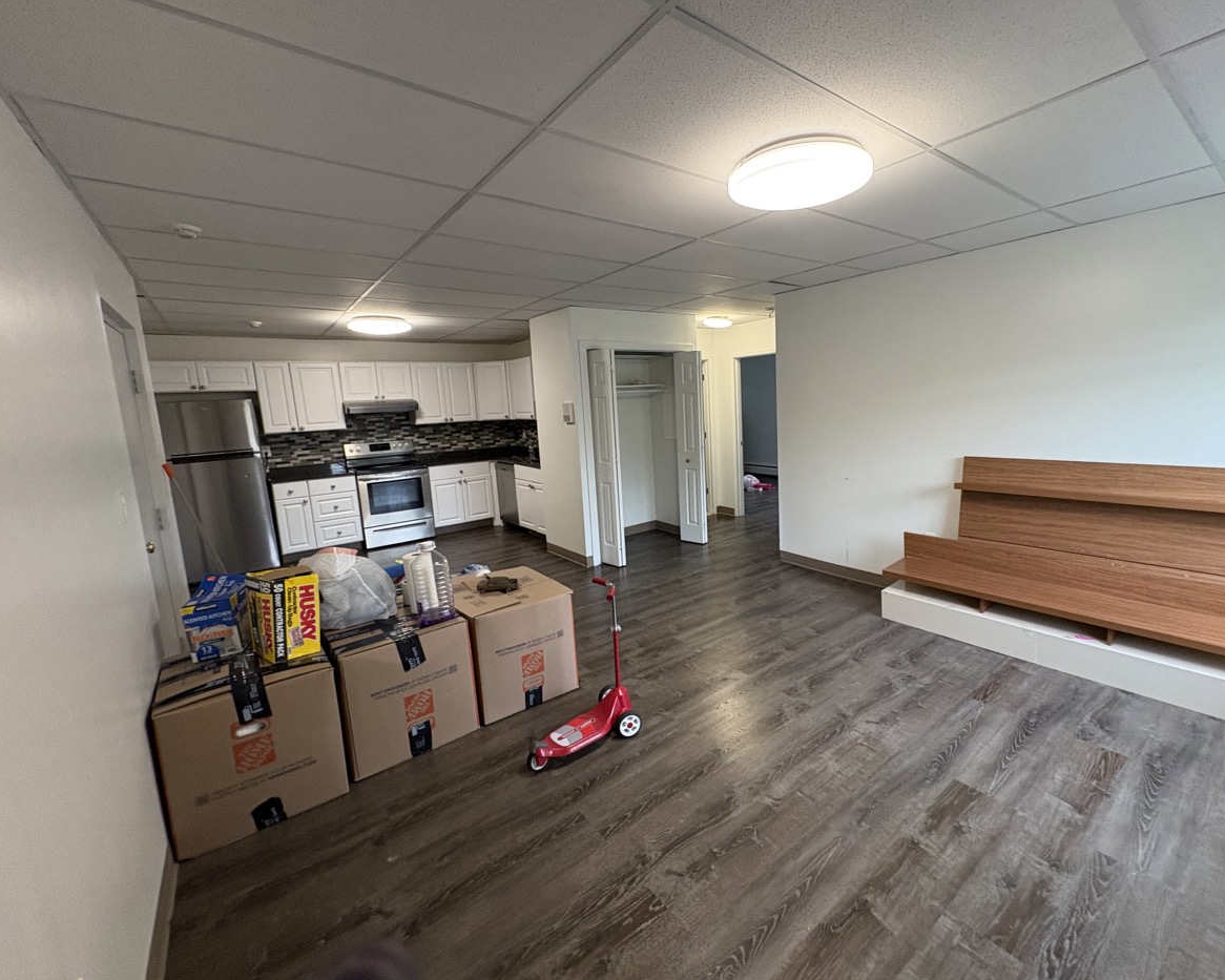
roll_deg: +2.0
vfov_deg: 84.0
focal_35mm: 15
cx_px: 665
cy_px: 478
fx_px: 544
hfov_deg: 96.6
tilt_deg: -5.7
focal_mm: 2.22
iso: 320
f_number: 2.2
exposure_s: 1/60
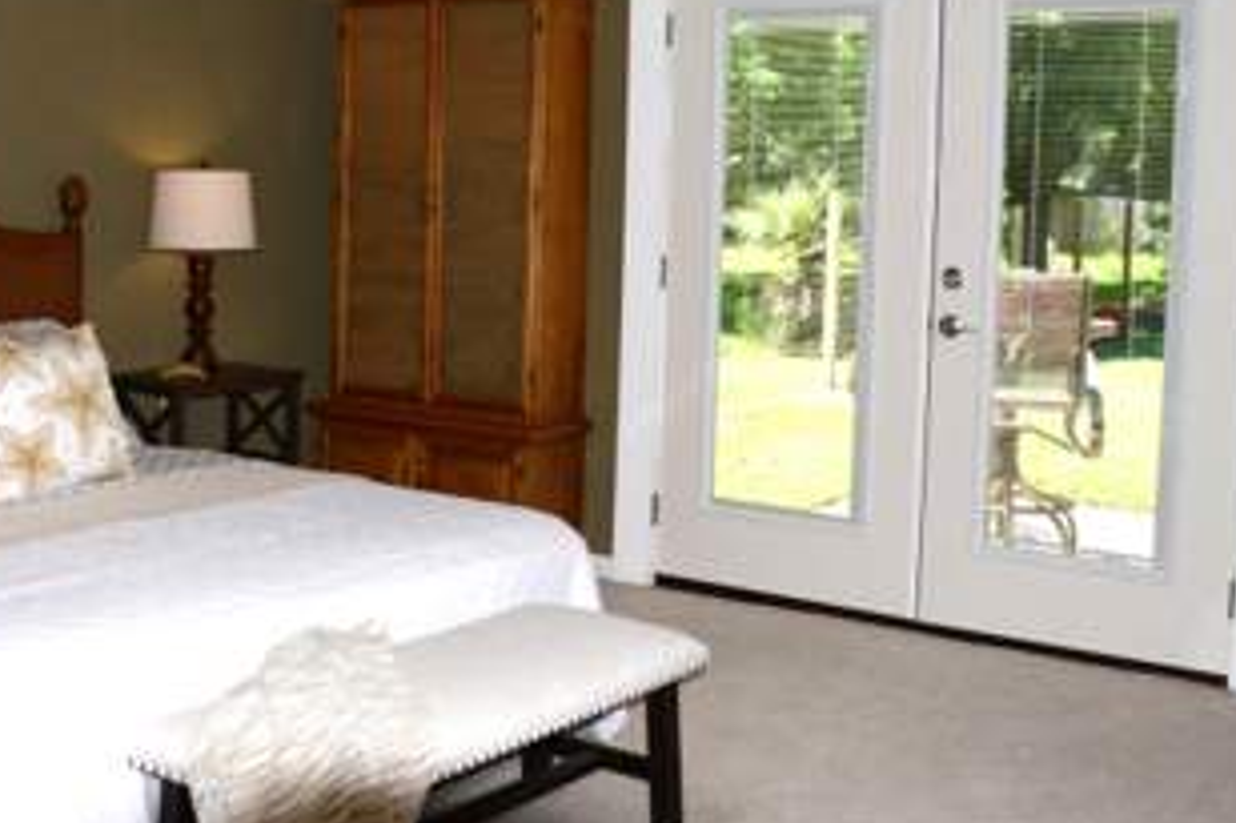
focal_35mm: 42
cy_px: 259
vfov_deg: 31.5
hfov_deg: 45.6
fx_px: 1441
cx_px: 393
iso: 100
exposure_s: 1/250
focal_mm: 18
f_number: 3.5
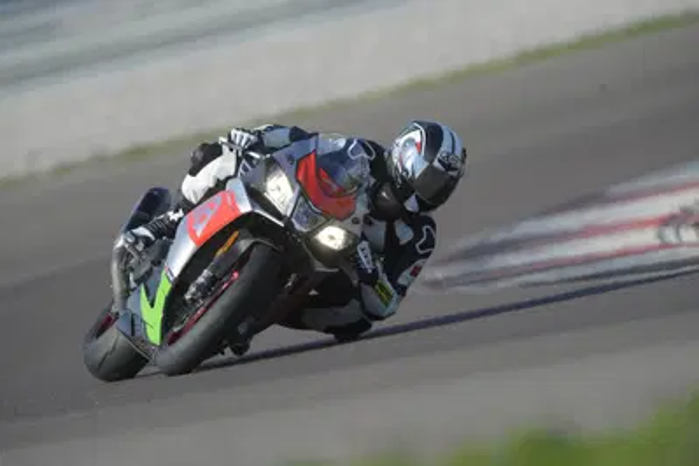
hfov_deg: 3.2
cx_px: 350
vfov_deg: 2.1
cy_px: 233
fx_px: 12620
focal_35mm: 650
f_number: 5
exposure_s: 1/1000
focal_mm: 650
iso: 200
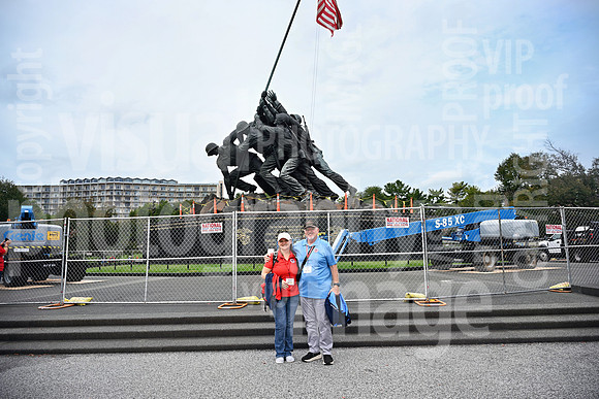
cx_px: 300
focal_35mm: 24
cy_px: 200
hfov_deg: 73.7
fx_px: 399
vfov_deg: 53.2
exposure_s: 1/320
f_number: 4
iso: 64
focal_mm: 24
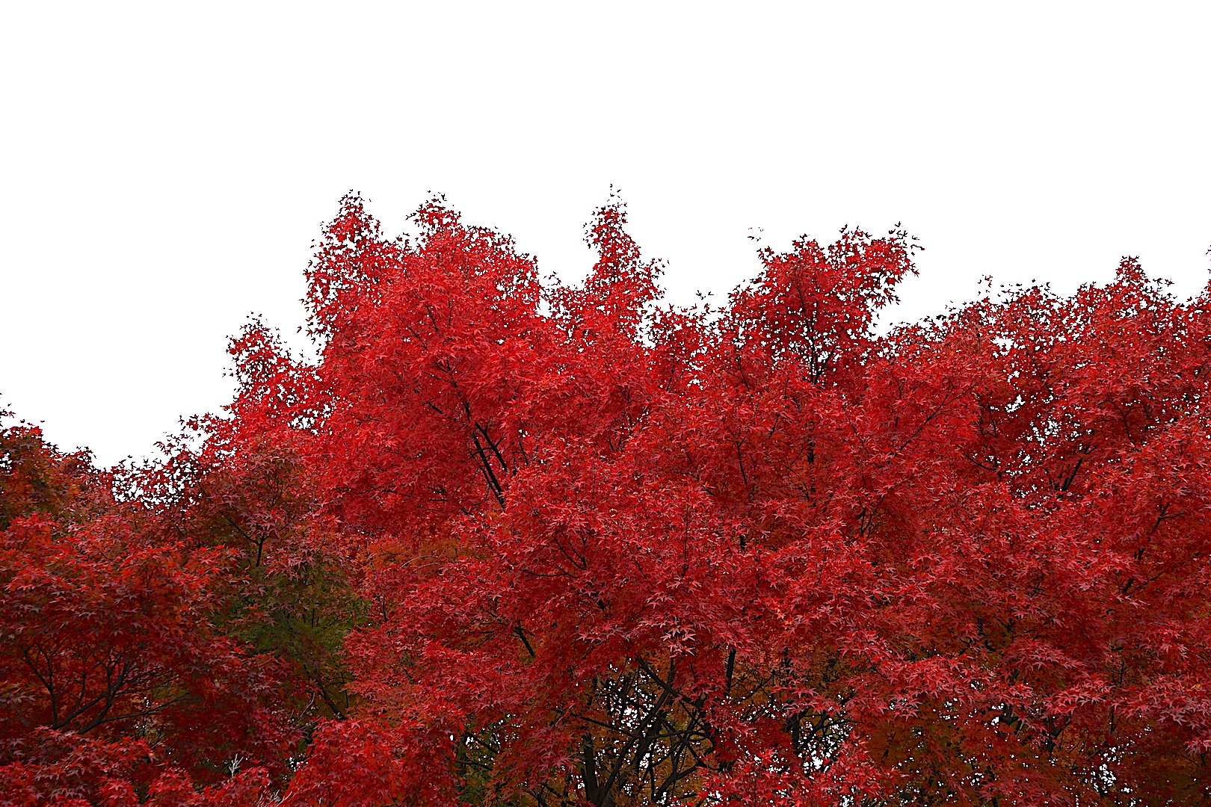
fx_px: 2758
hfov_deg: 24.8
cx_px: 606
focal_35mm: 82
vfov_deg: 16.7
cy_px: 404
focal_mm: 55
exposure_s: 1/160
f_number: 8
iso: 100
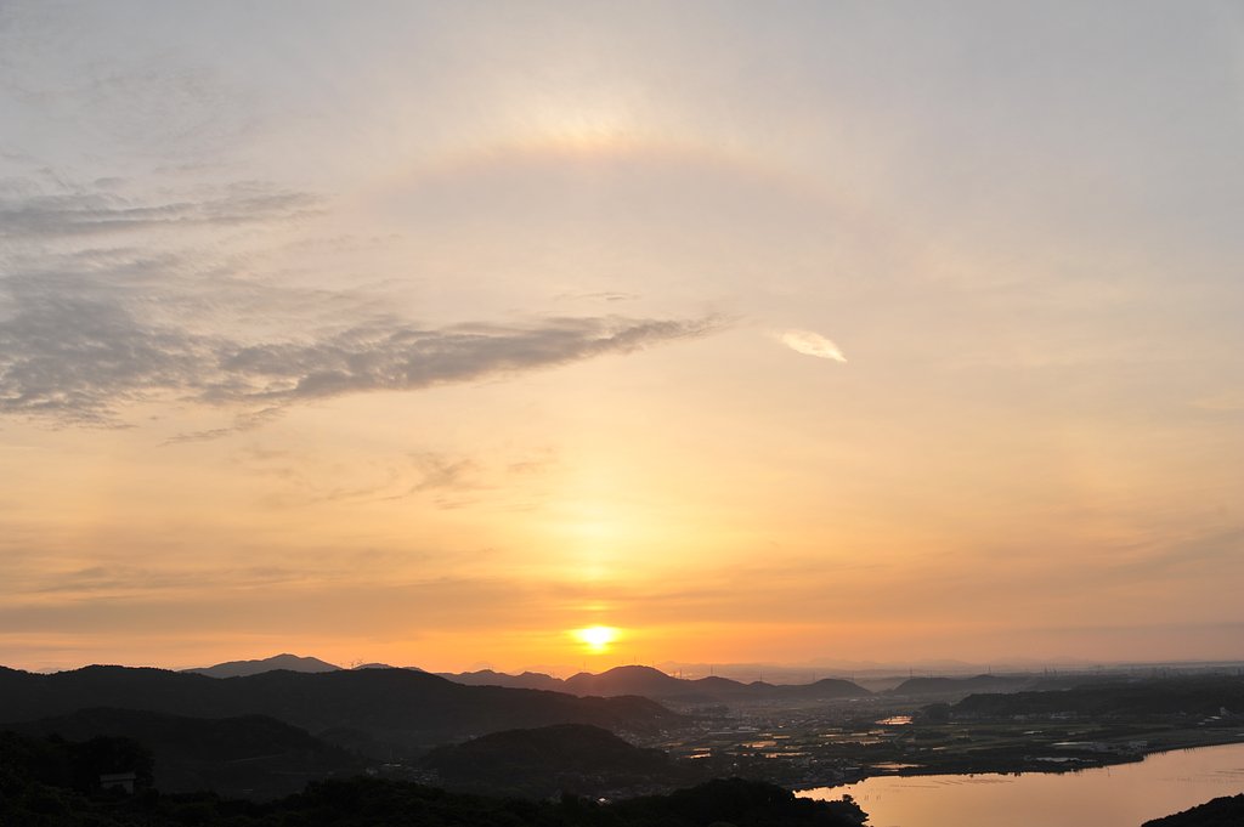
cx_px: 622
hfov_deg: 53.2
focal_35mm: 36
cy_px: 414
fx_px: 1243
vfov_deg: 36.8
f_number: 5.6
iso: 200
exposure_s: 1/250
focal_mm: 36
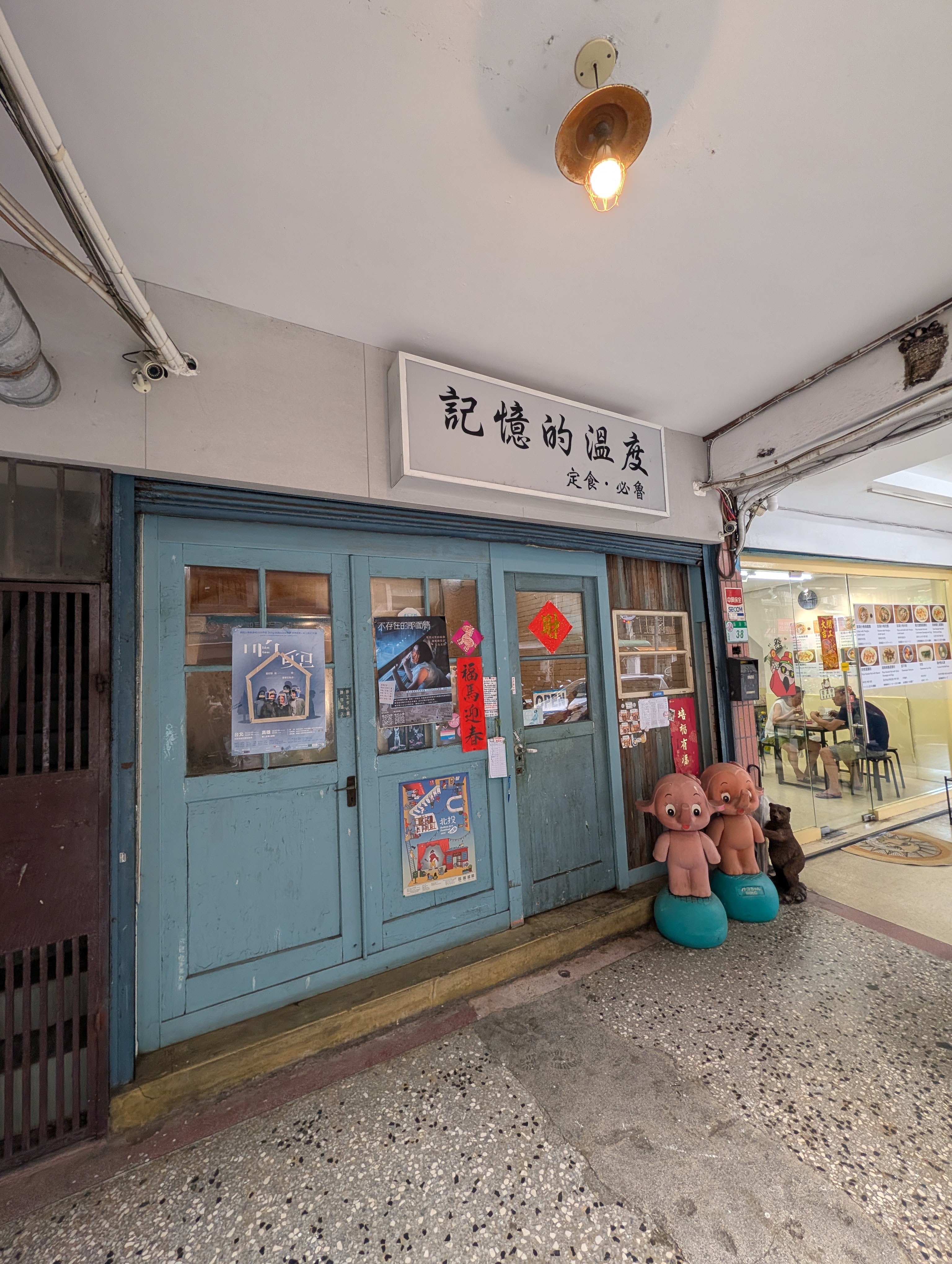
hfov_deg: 94.6
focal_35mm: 12
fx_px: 439
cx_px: 476
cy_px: 632
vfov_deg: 110.5
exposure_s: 1/135
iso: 49
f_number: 1.7
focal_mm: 2.02
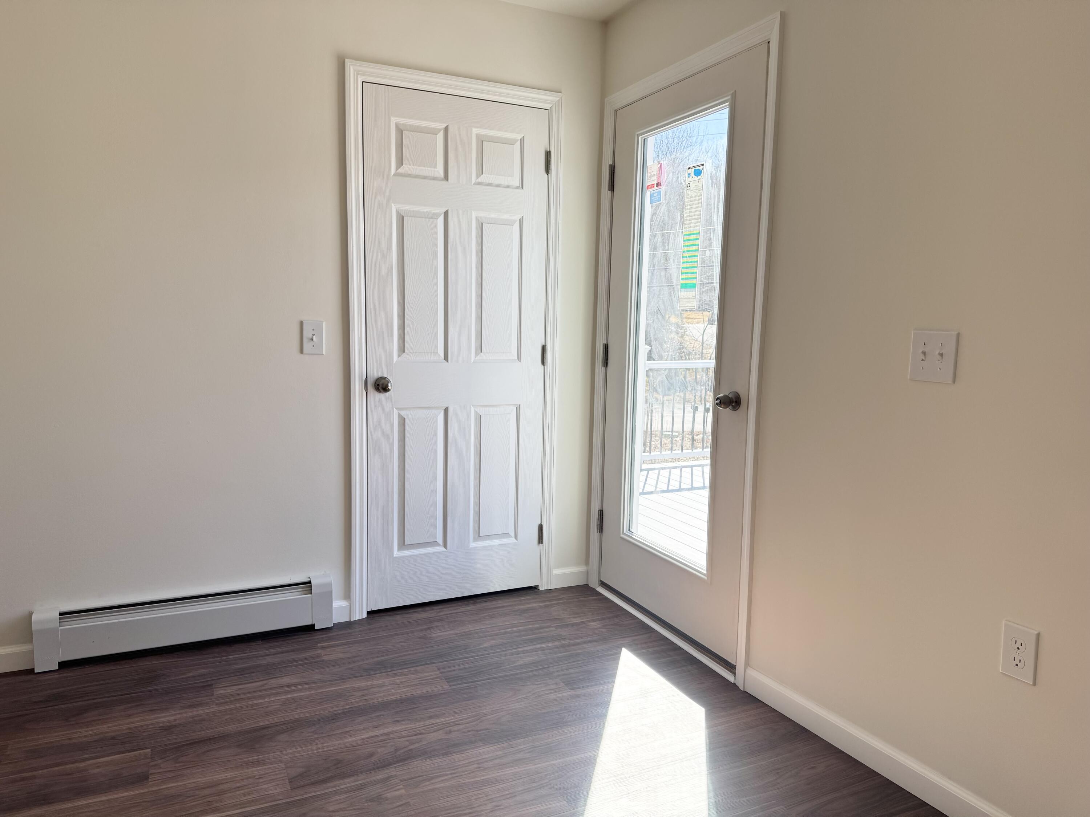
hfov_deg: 71.6
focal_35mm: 24
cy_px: 408
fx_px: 756
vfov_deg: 56.8
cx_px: 545
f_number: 1.78
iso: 80
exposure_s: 1/510
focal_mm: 6.76
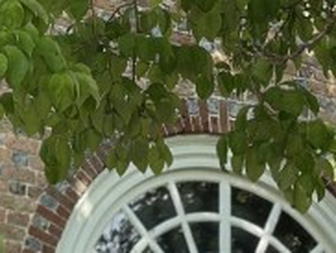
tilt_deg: +21.0
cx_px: 174
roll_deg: +0.1
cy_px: 116
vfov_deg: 5.5
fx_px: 2624
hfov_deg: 7.3
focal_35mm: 270
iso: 80
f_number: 1.78
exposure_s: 1/1541
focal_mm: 6.86
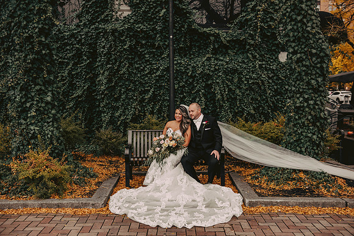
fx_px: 413
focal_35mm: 42
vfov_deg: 31.9
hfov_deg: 46.4
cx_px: 177
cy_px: 118
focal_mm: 42
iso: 640
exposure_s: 1/800
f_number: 3.2
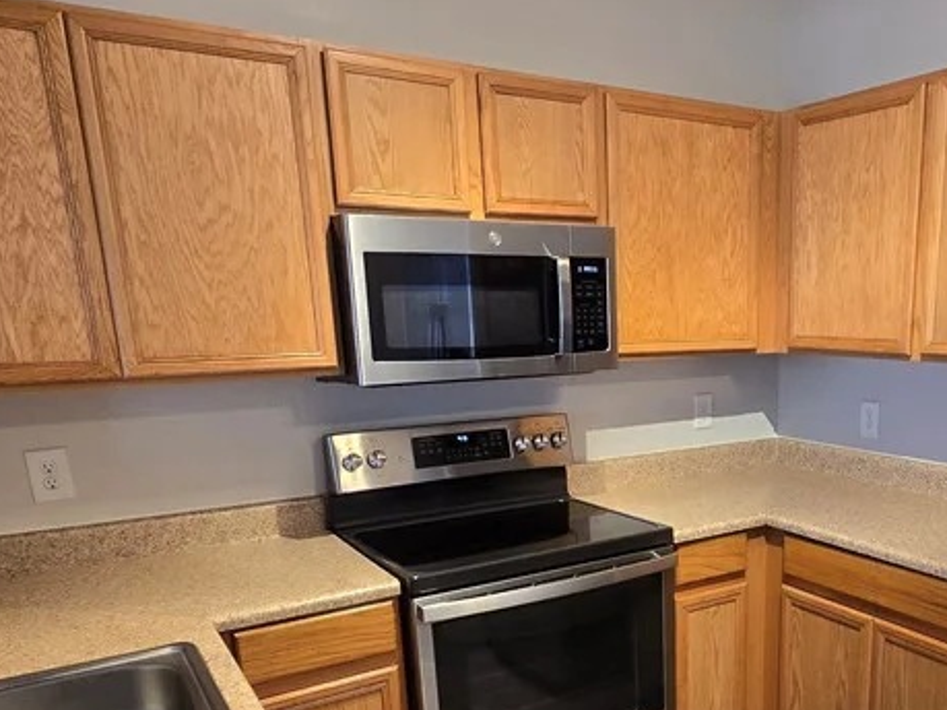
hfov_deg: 59.9
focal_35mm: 29
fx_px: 793
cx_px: 650
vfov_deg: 46.7
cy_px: 522
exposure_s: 1/60
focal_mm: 2.2
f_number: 2.2
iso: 200
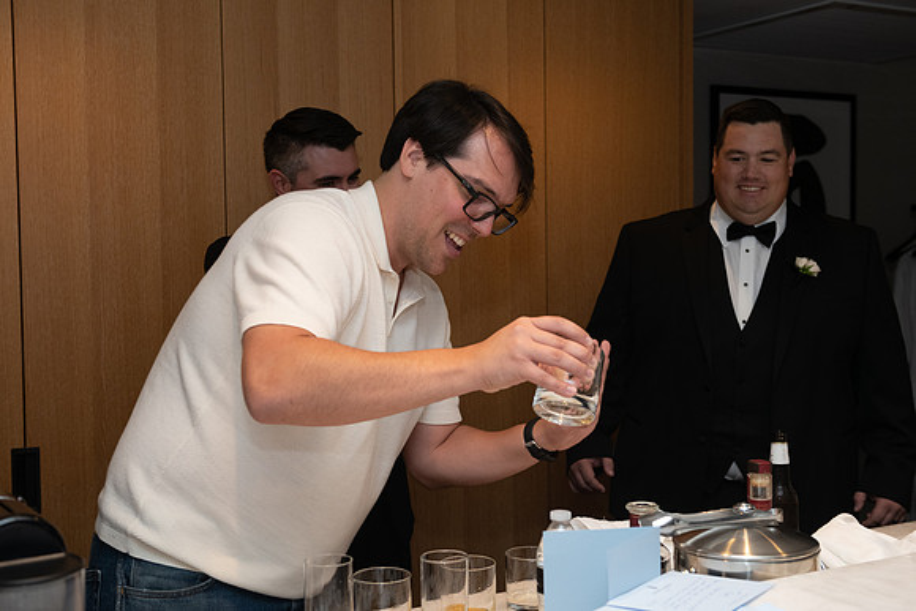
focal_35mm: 48
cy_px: 306
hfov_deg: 41.1
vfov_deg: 28.1
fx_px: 1222
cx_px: 458
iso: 1250
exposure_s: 1/200
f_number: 4.5
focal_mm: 48
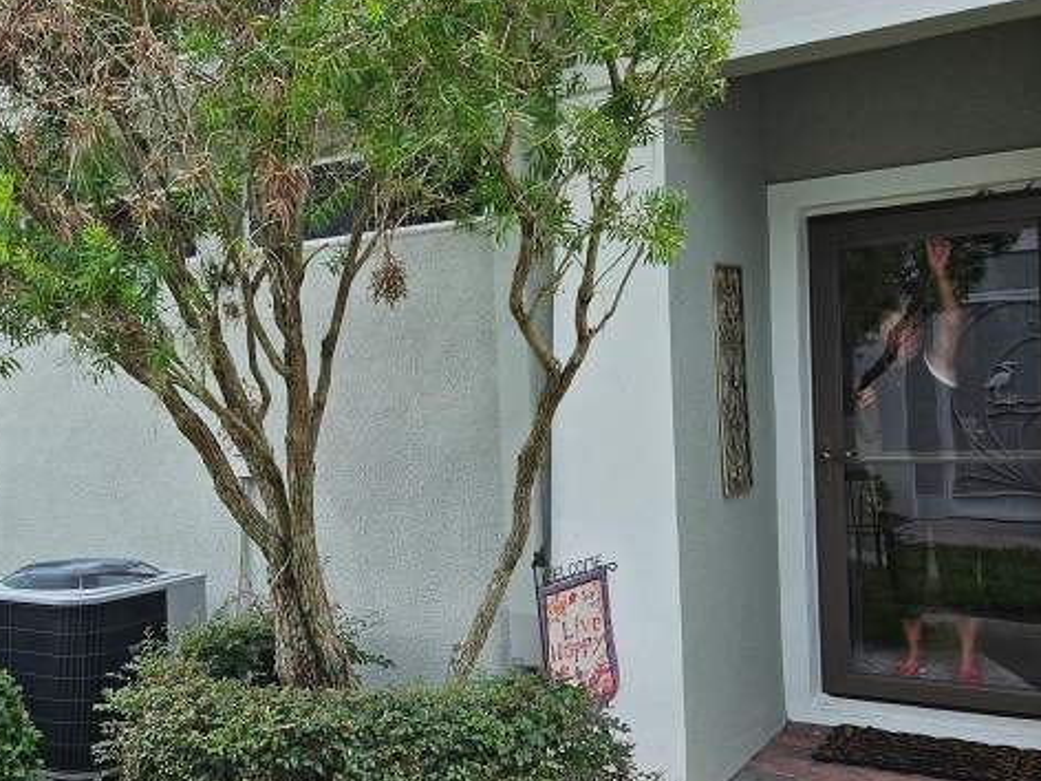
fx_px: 1173
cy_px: 419
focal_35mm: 39
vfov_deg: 36.8
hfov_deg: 46.8
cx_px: 318
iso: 25
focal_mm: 5.4
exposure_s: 1/381
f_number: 1.8
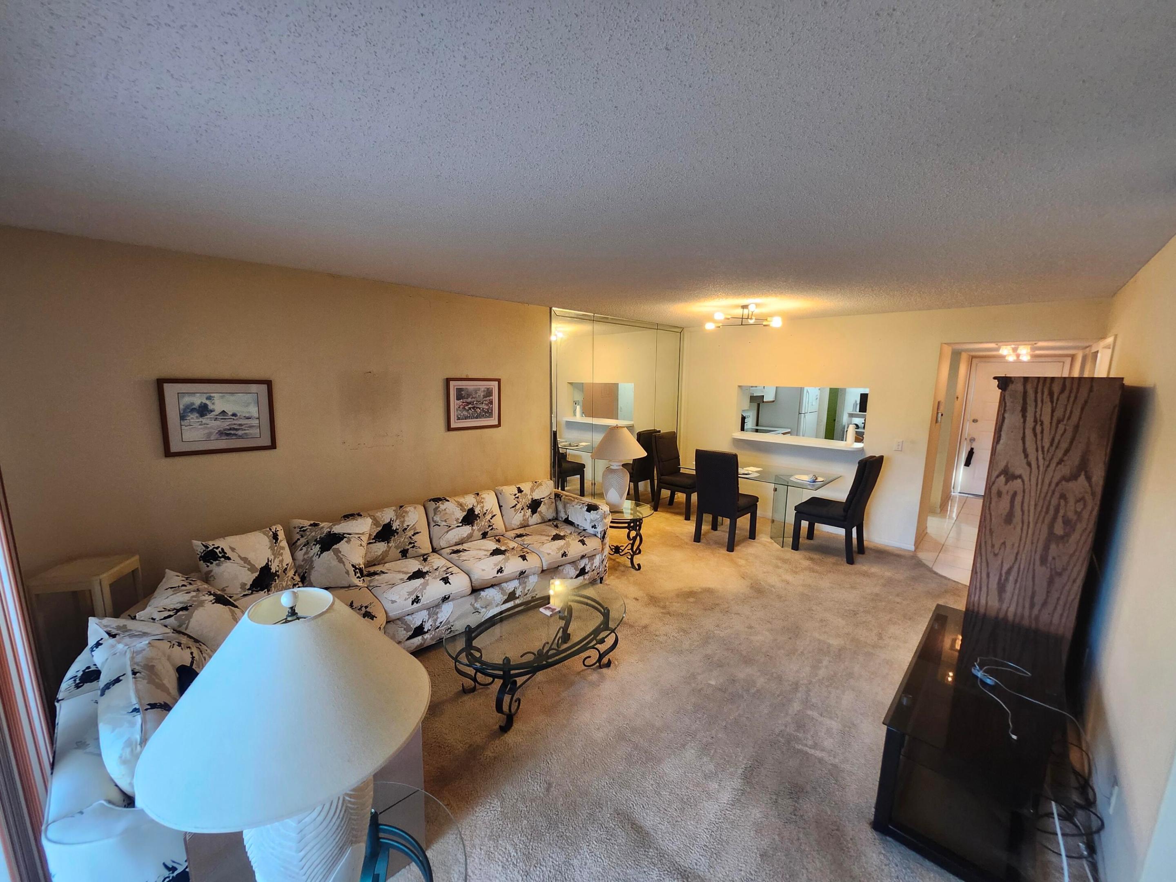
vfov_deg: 89.9
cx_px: 588
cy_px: 441
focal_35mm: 13
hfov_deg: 106.2
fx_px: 442
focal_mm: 1.74
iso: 200
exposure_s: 1/60
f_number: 2.2
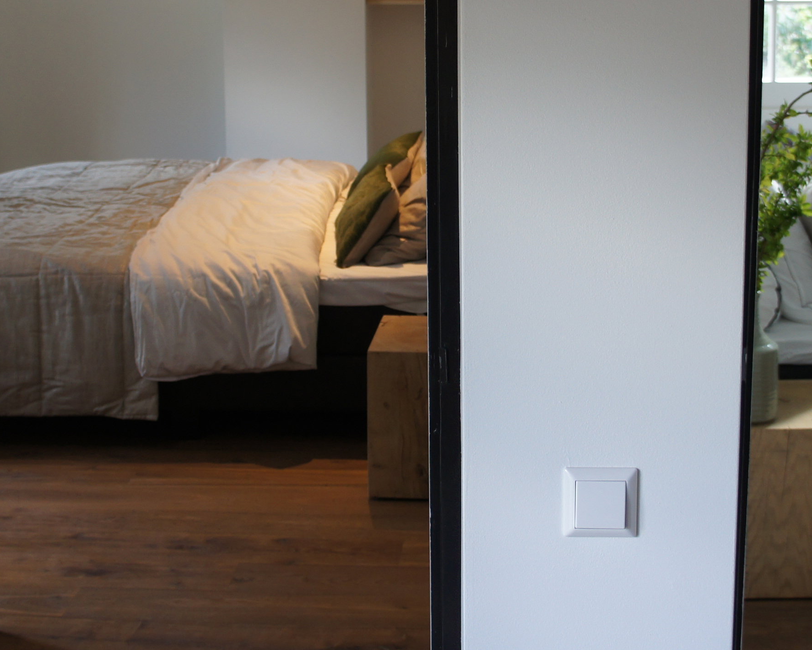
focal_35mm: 69
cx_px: 453
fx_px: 1663
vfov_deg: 22.0
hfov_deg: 27.4
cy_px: 227
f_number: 4
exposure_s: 1/30
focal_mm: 19
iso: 200
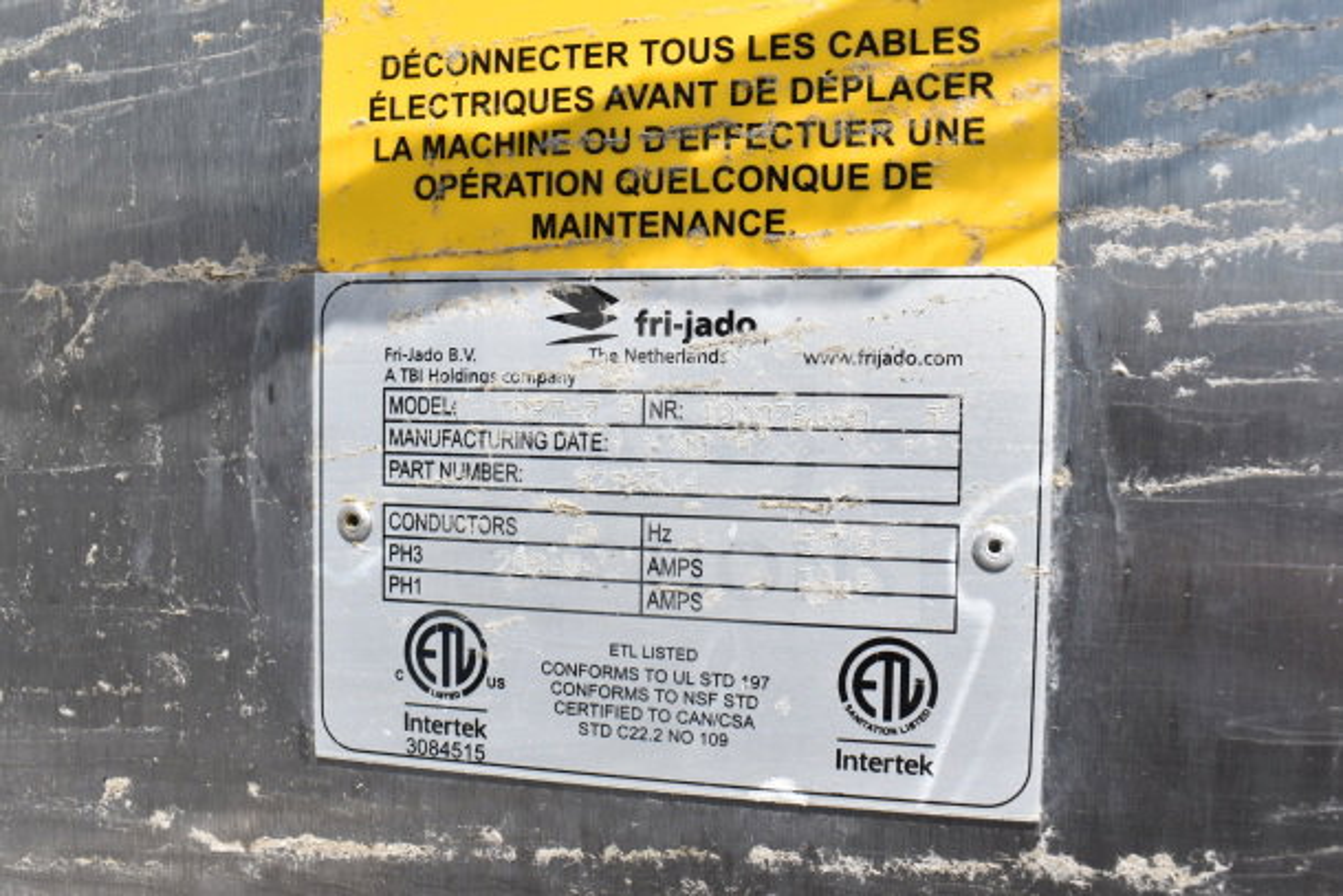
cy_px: 448
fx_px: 1231
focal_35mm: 33
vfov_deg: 40.0
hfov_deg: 57.2
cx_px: 672
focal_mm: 22
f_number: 9
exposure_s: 1/320
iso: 200
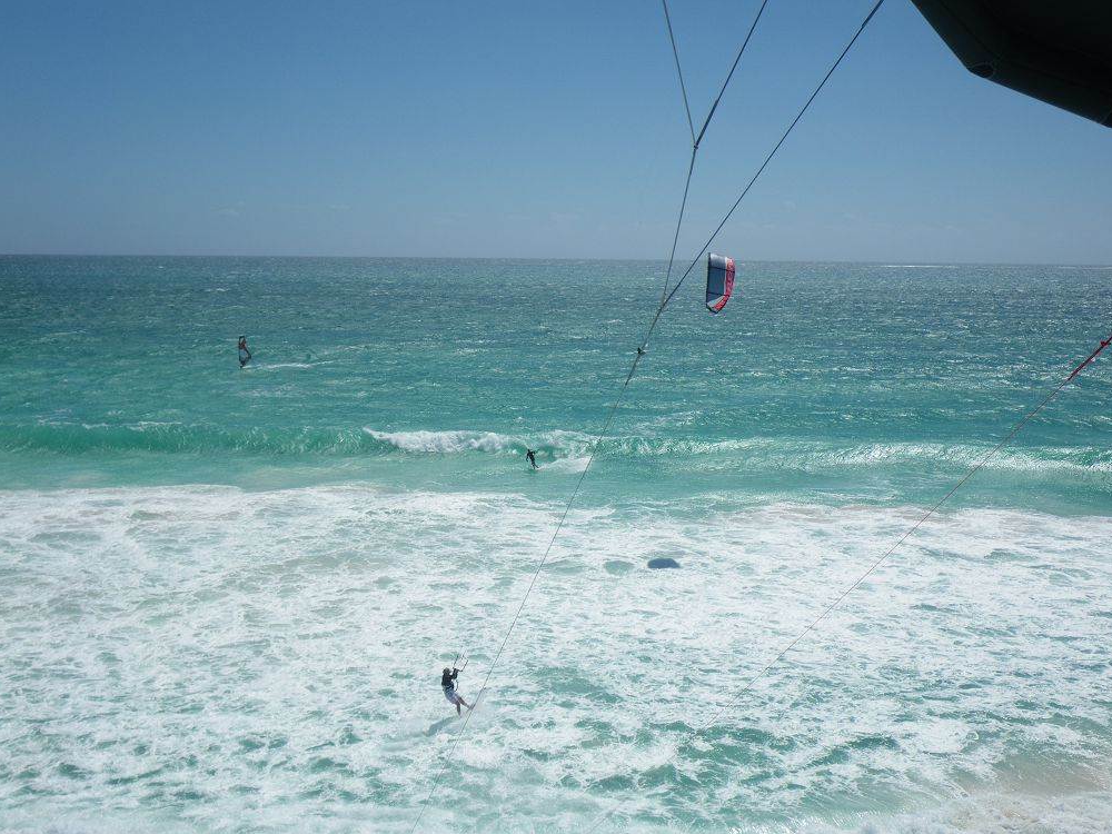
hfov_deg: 43.8
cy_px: 426
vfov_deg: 33.6
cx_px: 566
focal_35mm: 43
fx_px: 1381
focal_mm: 7.5
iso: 50
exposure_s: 1/640
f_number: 5
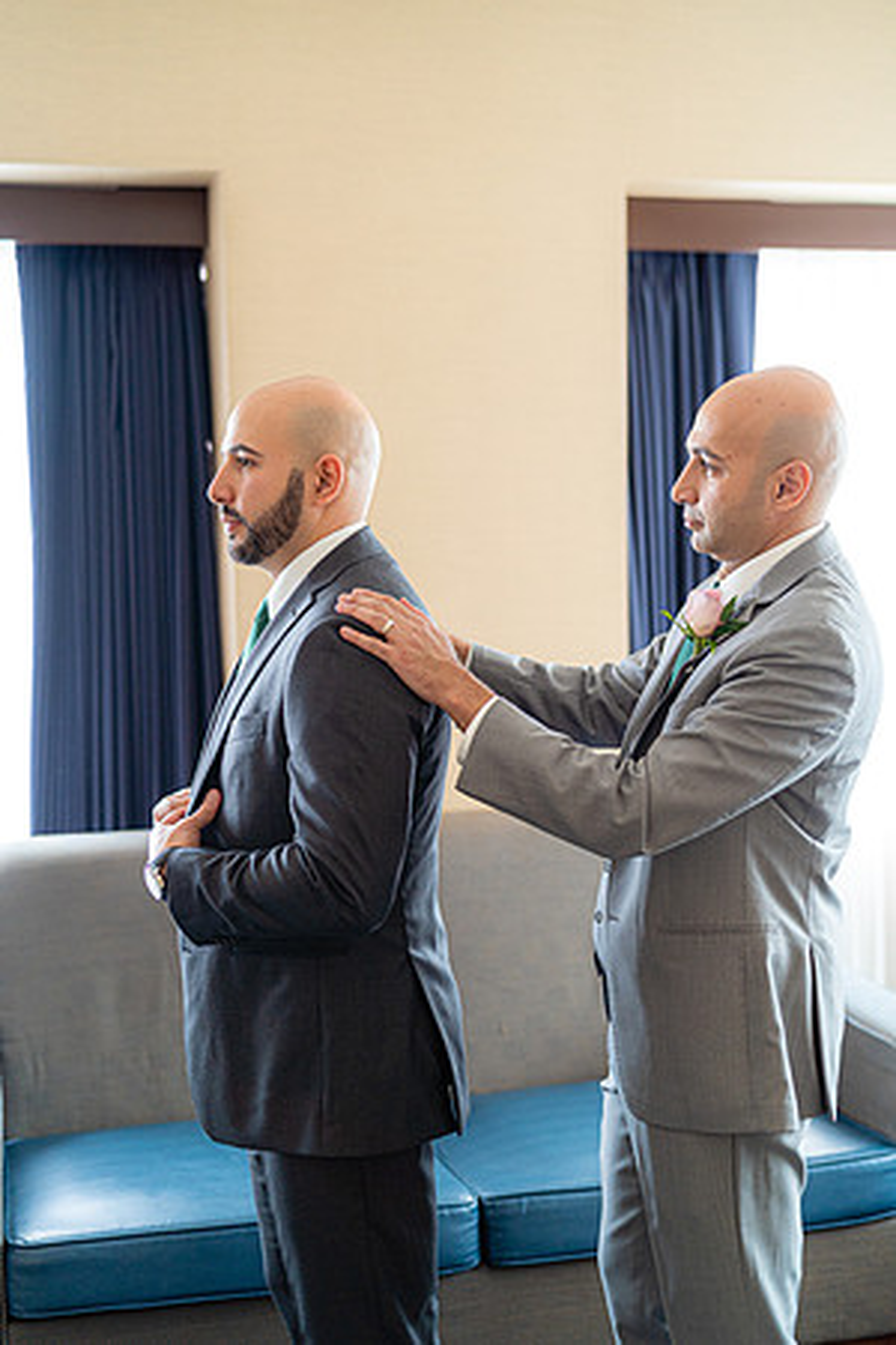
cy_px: 672
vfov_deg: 39.6
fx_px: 1867
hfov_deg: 27.0
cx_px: 448
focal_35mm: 50
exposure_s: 1/160
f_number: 2
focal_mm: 50
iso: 800
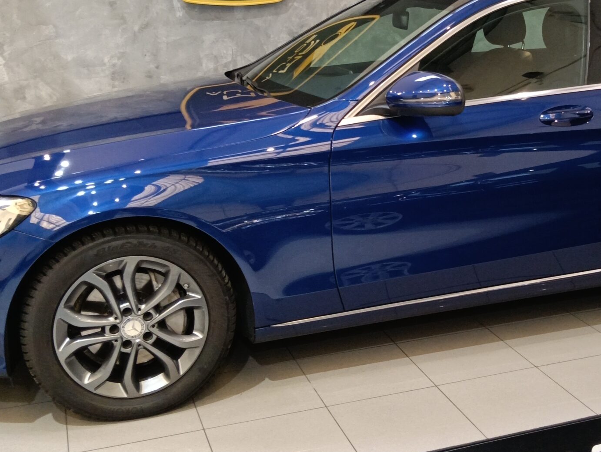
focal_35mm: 50
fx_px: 869
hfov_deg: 37.6
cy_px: 154
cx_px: 417
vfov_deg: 29.0
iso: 500
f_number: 16
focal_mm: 3.98
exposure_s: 1/33.3
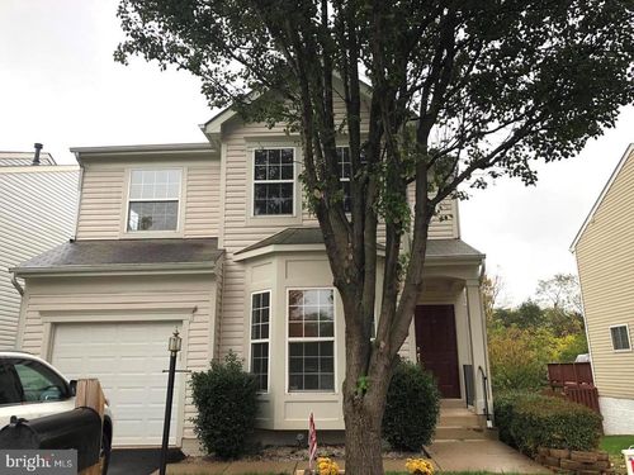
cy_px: 238
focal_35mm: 28
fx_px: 513
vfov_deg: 49.7
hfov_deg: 63.4
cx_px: 317
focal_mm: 3.99
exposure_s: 1/242
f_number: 1.8
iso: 20
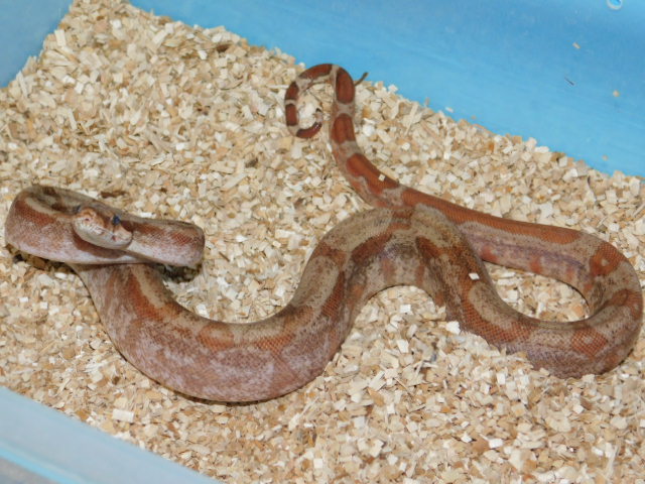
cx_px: 322
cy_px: 242
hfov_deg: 21.5
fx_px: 1696
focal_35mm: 91
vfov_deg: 16.2
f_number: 4.5
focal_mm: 16.1
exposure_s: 1/60
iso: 200
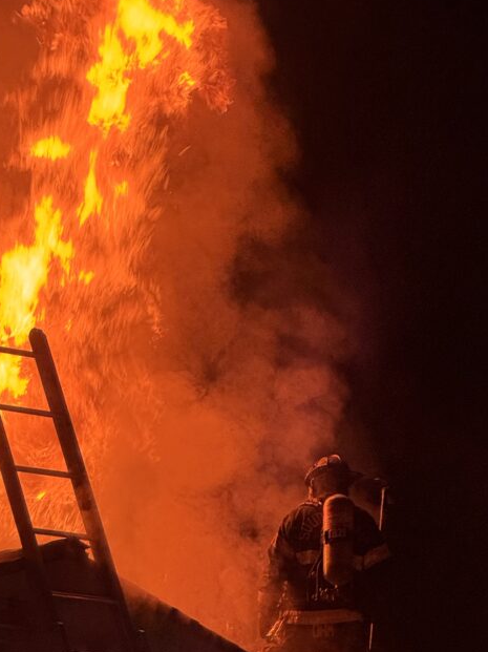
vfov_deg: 10.0
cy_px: 371
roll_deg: +0.4
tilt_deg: +12.6
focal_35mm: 198
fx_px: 3726
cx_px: 120
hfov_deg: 7.5
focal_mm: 15.66
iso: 160
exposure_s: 1/60
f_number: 2.8
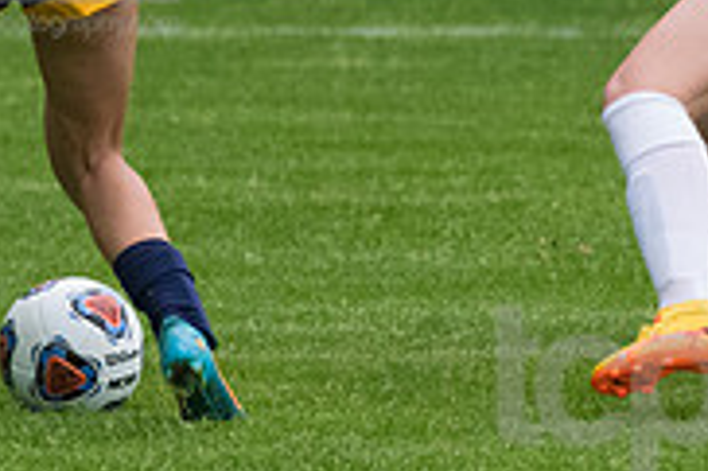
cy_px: -101
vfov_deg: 1.1
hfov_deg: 1.7
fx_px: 24403
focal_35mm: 1242
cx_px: 62
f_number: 5.6
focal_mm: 260
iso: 4000
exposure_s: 1/1600
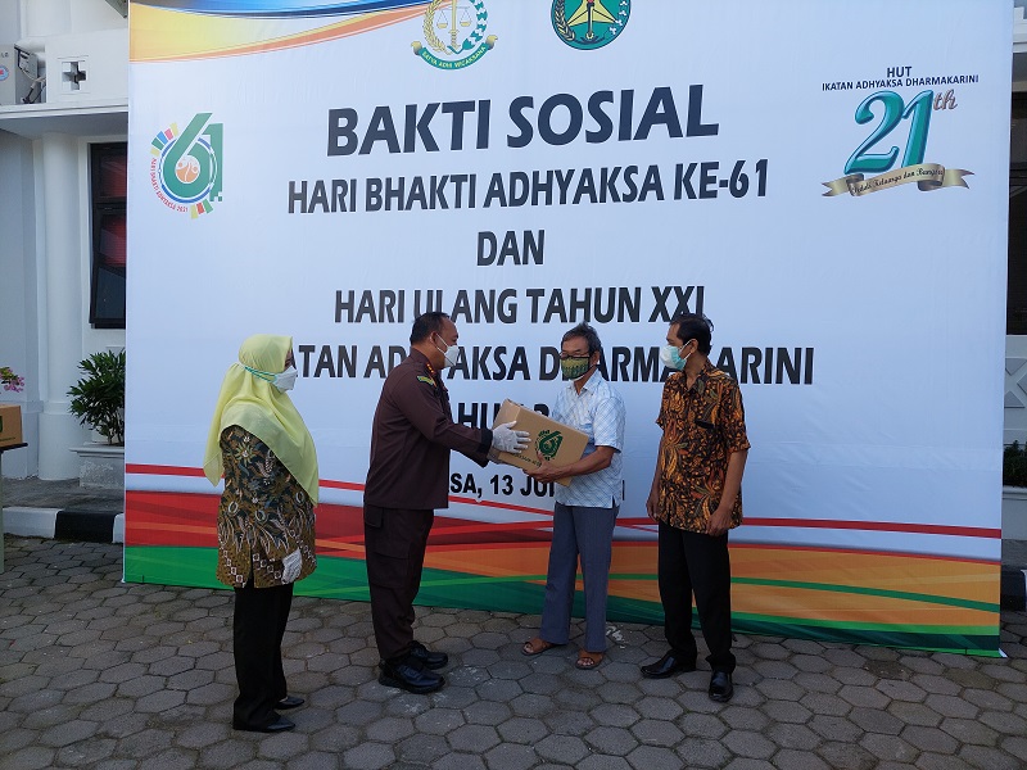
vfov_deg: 56.8
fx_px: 712
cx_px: 514
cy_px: 385
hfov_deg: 71.6
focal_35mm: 24
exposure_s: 1/300
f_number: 1.8
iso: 40
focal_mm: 5.23
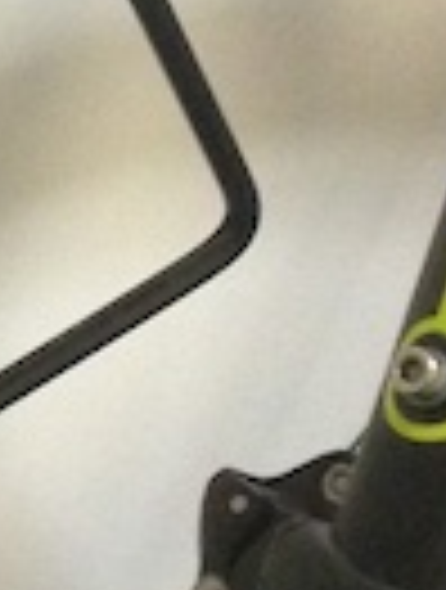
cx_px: -667
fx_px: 3436
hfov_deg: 7.0
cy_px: -135
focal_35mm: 201
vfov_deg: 9.7
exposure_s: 1/15
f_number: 2.4
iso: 500
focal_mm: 4.12
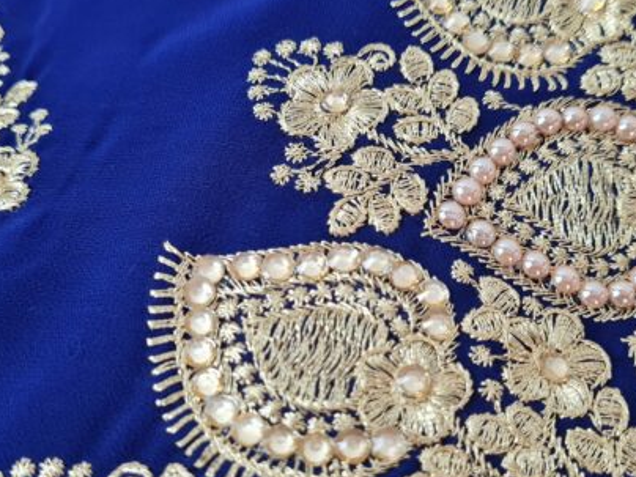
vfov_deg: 32.1
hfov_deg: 42.0
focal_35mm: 45
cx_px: 290
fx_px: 827
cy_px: 276
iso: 160
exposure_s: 1/120
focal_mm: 5.4
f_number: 1.8
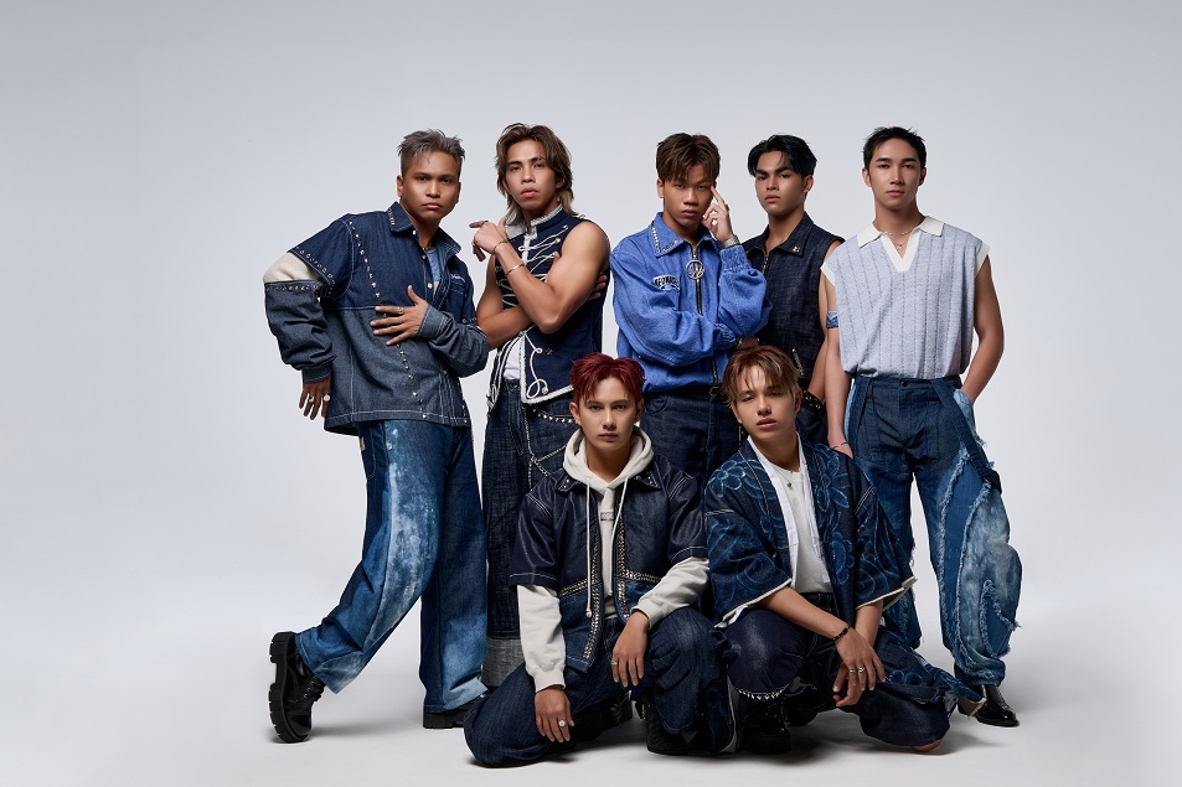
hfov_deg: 38.8
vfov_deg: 26.5
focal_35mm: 51
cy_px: 408
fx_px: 1674
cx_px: 659
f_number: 14
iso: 100
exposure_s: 1/125
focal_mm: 45
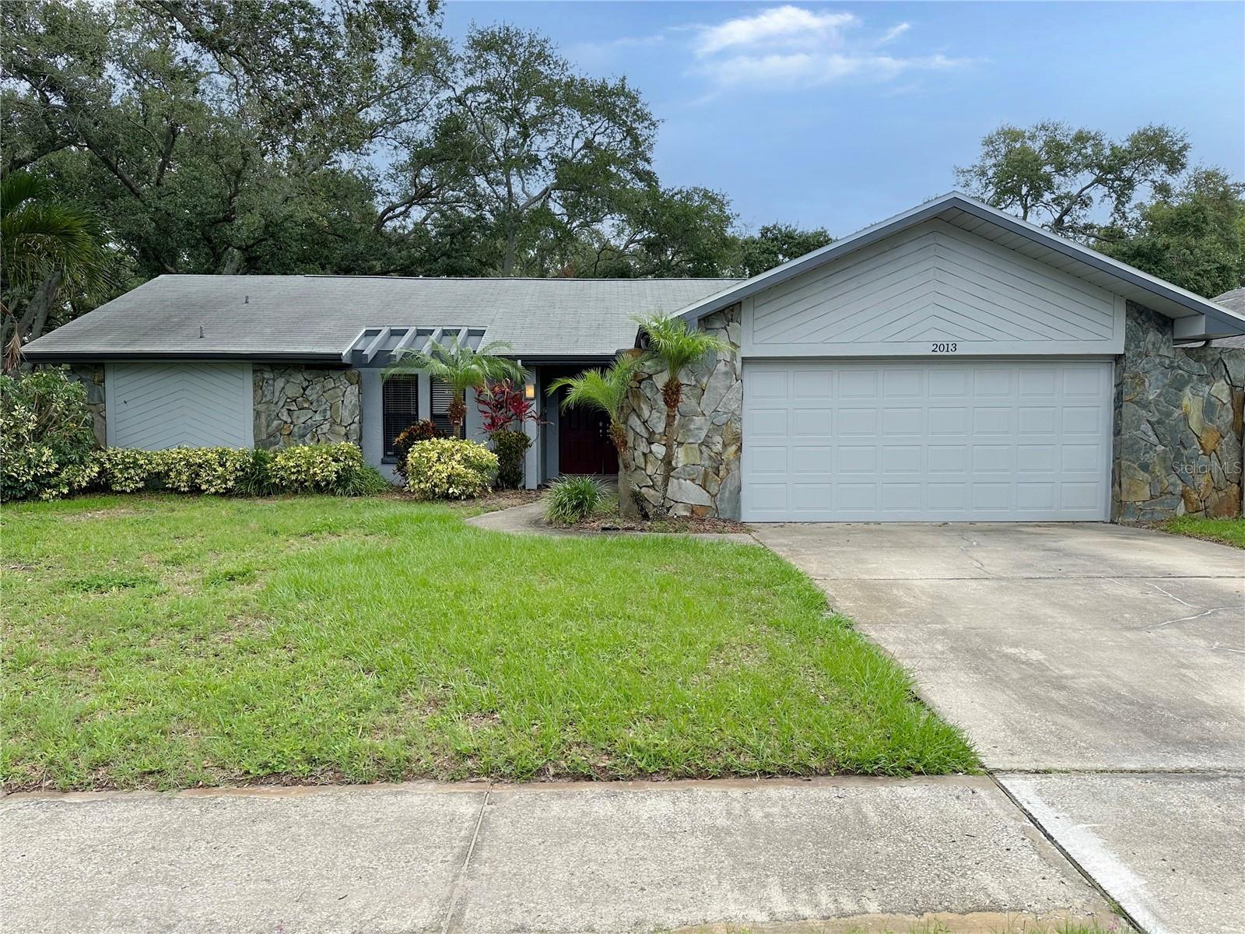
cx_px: 622
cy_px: 467
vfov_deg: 56.8
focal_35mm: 24
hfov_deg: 71.6
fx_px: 863
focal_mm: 6.86
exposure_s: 1/1304
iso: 80
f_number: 1.78
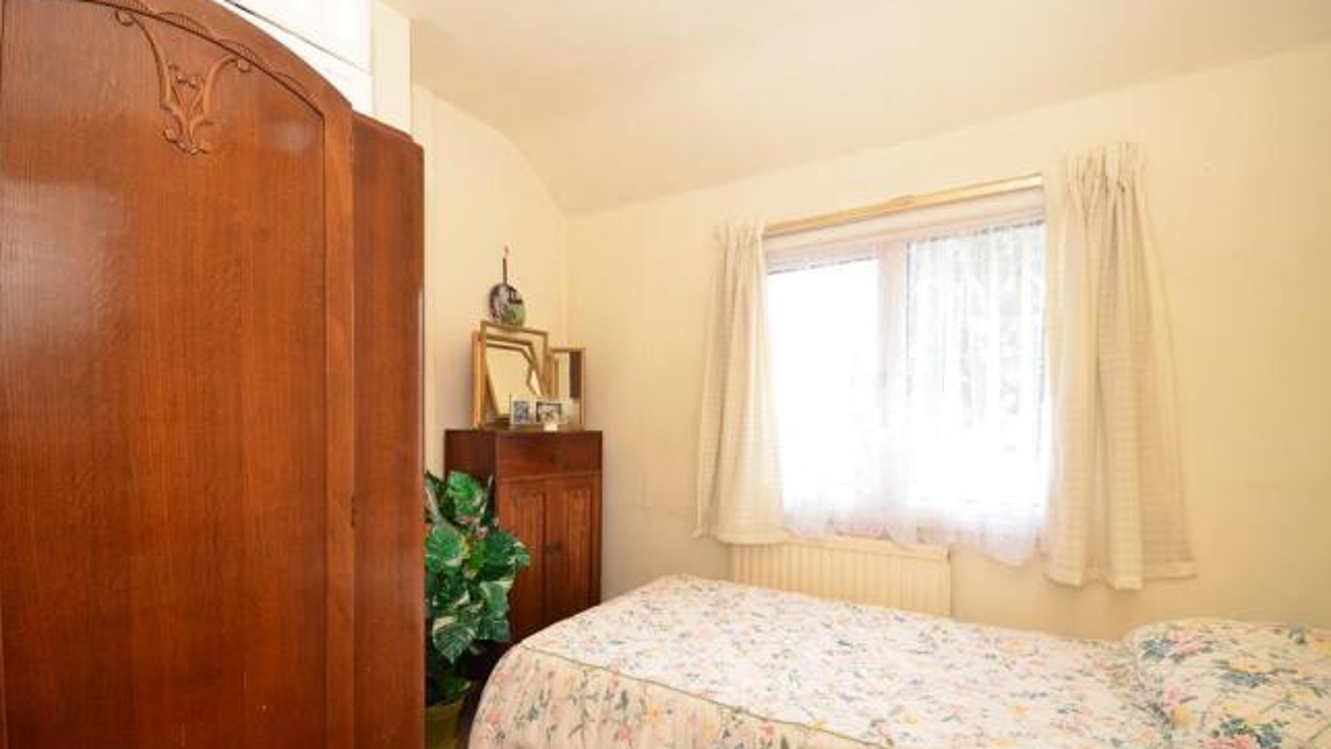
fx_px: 565
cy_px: 426
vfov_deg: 66.8
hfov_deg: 99.4
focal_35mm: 16
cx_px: 669
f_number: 6.3
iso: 640
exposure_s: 1/13
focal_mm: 10
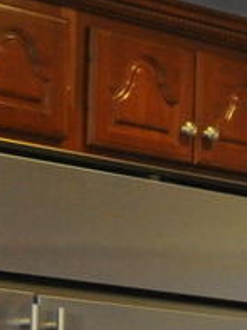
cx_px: 812
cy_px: 599
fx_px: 2014
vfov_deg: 9.0
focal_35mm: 211
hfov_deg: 6.3
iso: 800
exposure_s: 1/40
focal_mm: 18
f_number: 3.5
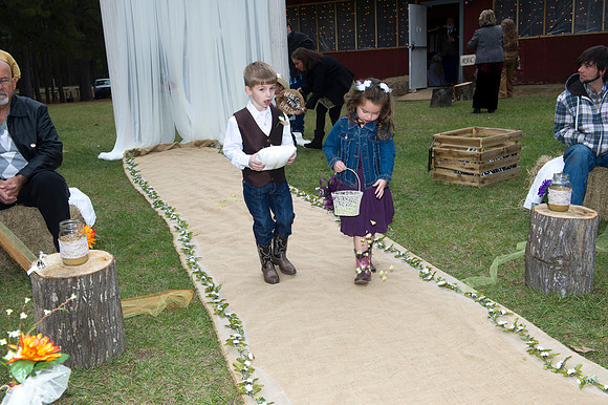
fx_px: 641
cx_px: 304
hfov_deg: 50.7
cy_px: 202
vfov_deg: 35.0
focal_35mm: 38
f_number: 8
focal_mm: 38
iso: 800
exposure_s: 1/160
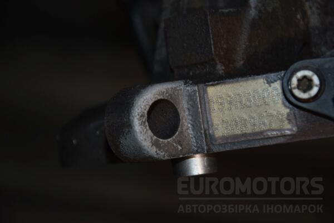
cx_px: 167
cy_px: 112
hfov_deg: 13.0
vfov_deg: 8.7
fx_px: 1461
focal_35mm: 158
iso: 800
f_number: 5.6
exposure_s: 1/60
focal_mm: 105
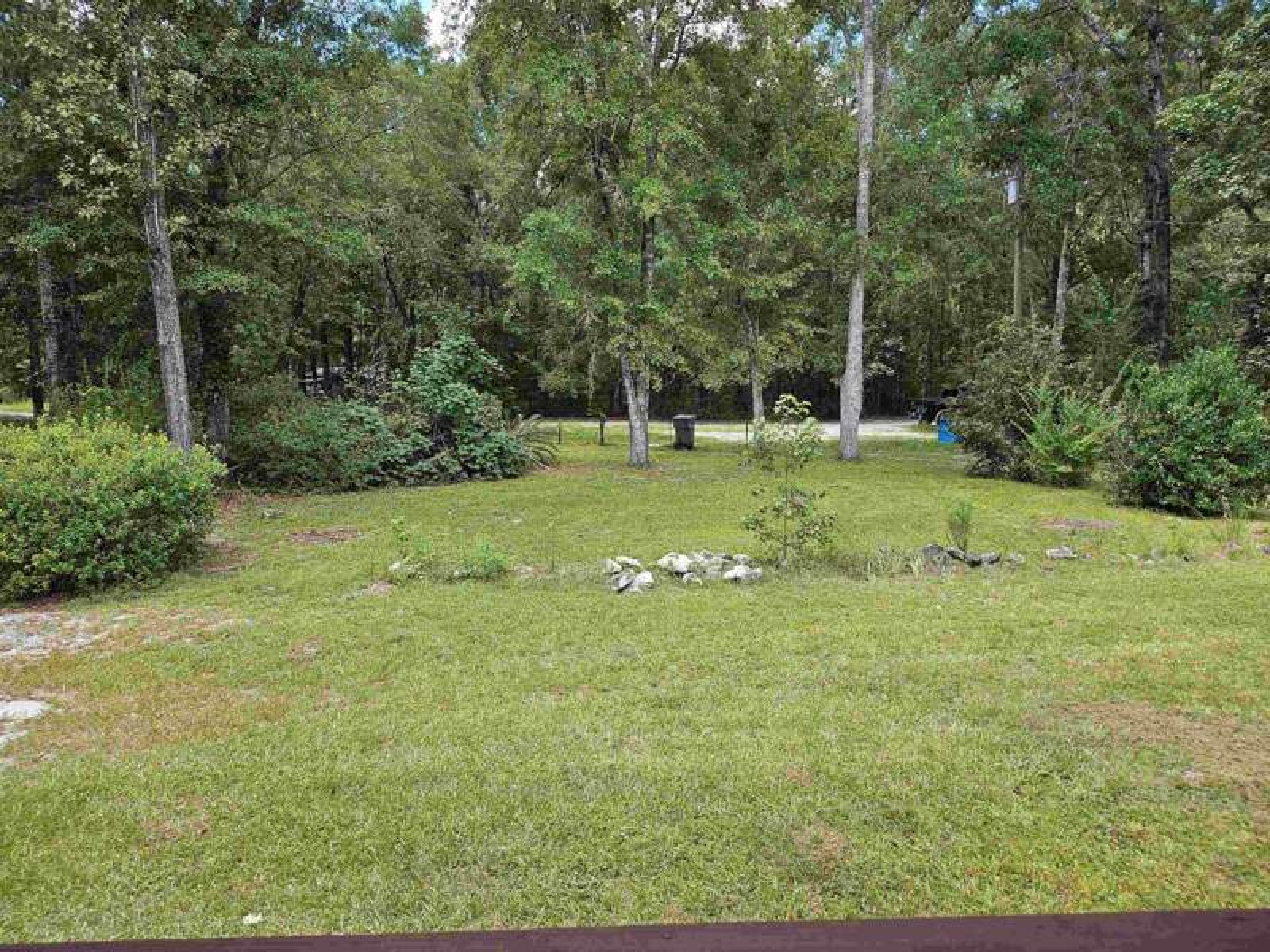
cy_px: 476
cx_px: 635
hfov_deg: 71.6
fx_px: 881
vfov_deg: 56.8
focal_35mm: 24
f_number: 1.8
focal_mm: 5
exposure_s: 1/493
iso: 50
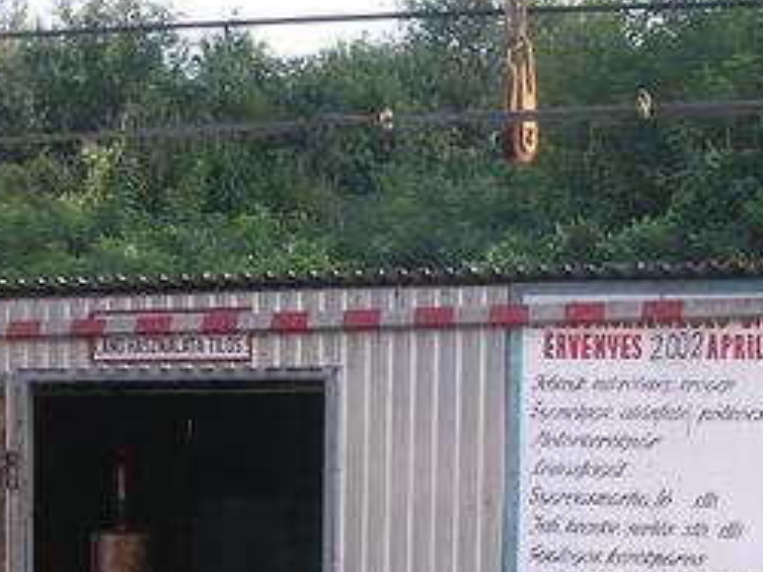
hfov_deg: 20.2
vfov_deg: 15.0
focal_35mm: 97
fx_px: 2137
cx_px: 344
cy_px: 542
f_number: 2.8
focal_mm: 5.8
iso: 100
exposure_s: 1/131
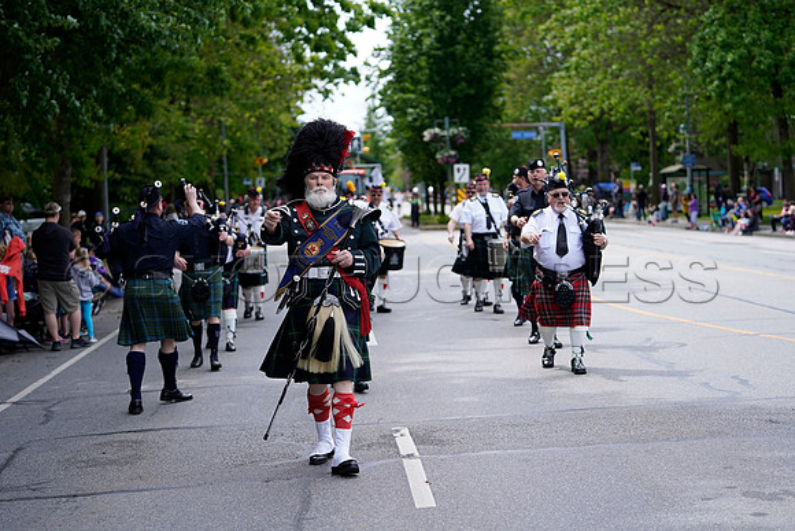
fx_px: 1546
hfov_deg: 28.8
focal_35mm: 70
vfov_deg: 19.5
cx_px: 398
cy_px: 266
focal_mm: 70
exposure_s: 1/400
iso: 160
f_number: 2.8
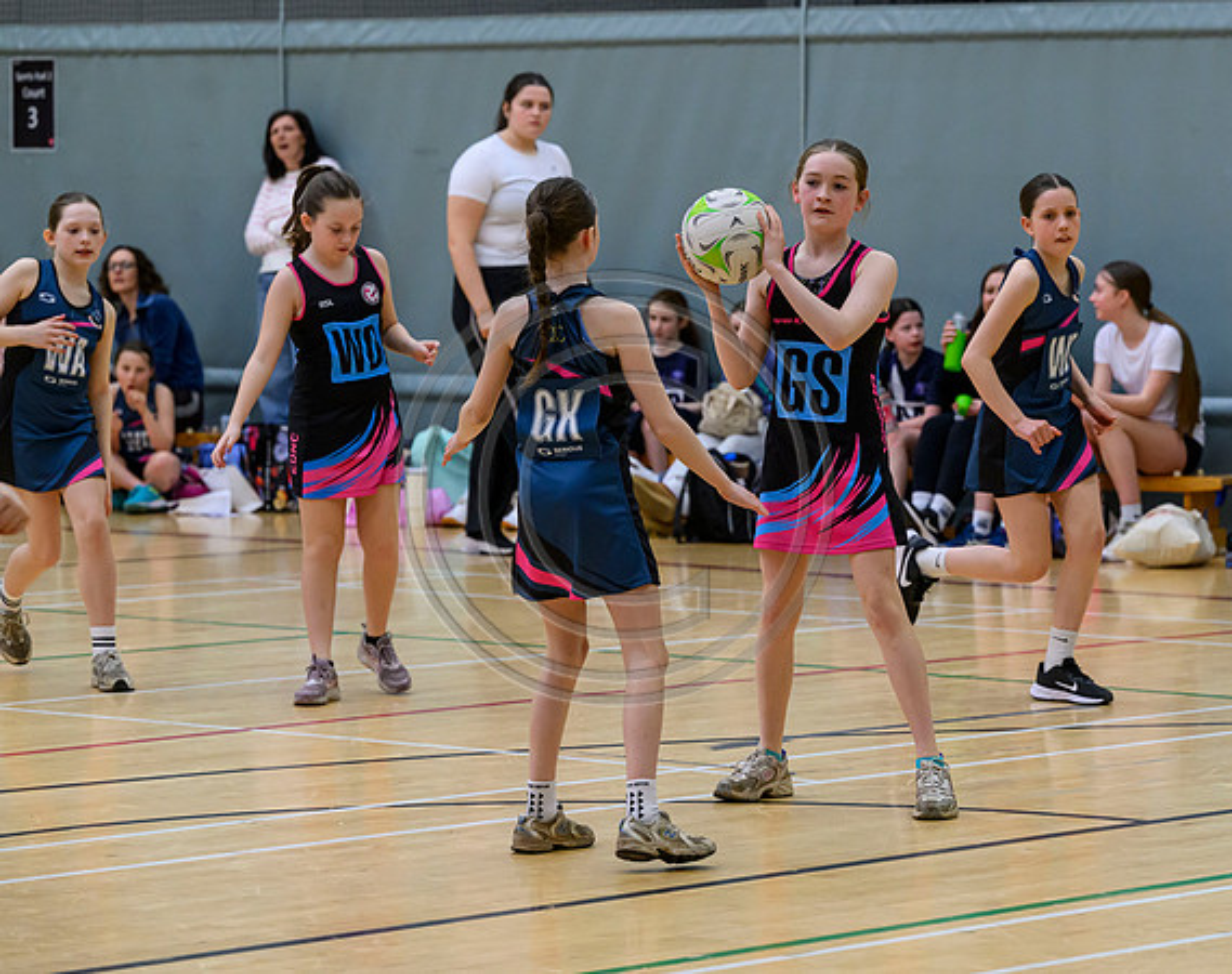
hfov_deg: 12.1
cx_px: 854
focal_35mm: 159
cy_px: 404
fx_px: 5780
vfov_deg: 9.6
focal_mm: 120
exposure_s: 1/1000
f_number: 4.5
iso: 4000
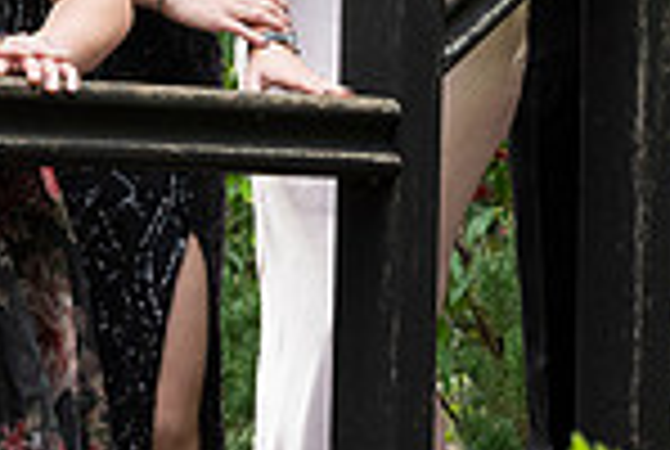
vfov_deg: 4.9
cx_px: 315
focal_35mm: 280
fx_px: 5221
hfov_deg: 7.3
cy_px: -146
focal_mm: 72
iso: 1250
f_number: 7.1
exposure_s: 1/500
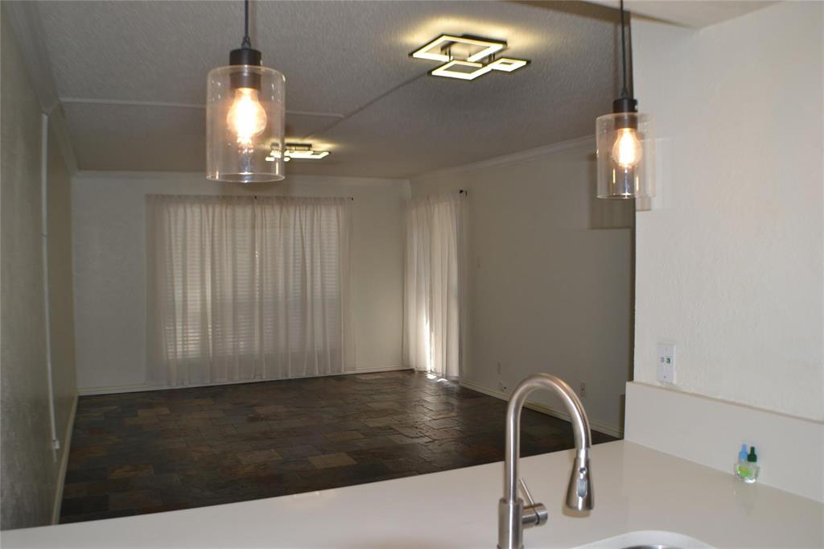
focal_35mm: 36
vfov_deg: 36.8
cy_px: 274
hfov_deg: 53.1
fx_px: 824
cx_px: 412
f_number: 4
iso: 200
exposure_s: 1/125
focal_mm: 24
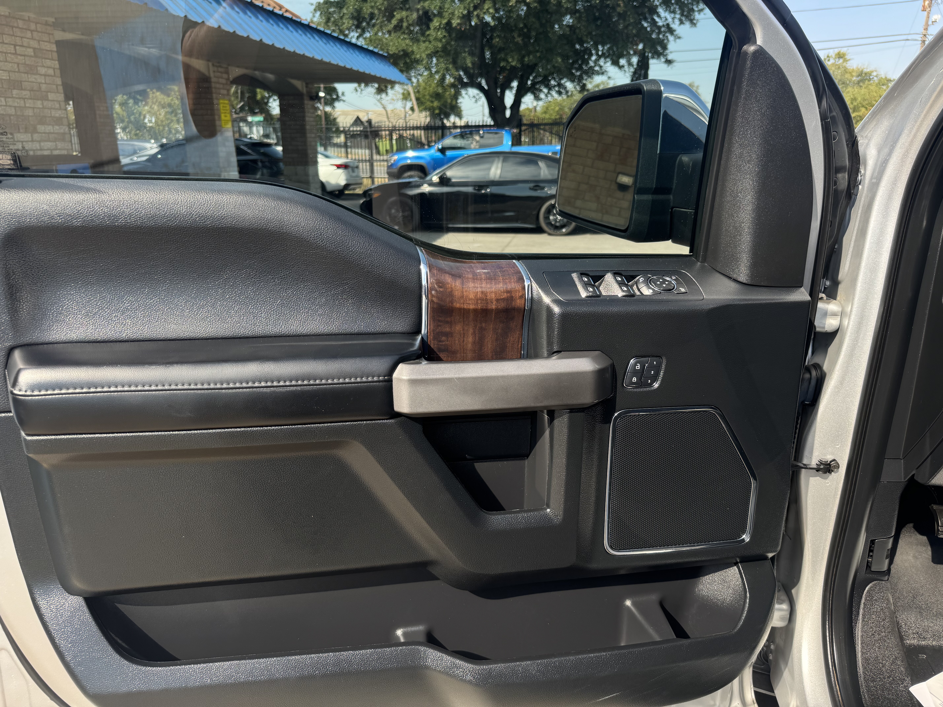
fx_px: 654
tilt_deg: -18.2
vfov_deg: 56.8
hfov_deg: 71.6
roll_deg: -0.3
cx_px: 472
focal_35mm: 24
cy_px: 354
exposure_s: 1/782
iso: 80
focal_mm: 6.76
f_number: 1.78
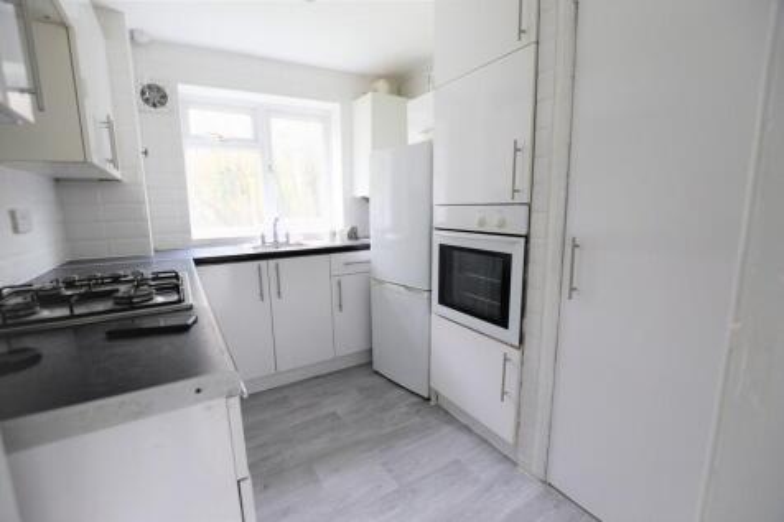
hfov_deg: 100.4
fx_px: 327
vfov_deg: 77.3
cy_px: 261
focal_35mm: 15
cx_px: 392
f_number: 3.5
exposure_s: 1/60
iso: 1000
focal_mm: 10
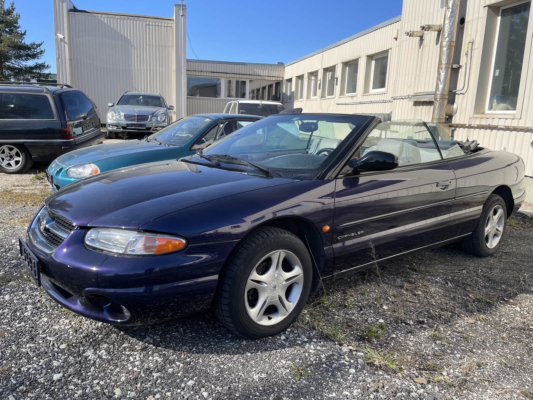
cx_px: 266
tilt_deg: -11.2
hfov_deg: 67.3
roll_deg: -2.5
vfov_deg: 53.1
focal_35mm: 26
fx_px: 400
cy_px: 200
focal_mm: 4.2
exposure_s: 1/1770
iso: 32
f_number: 1.6
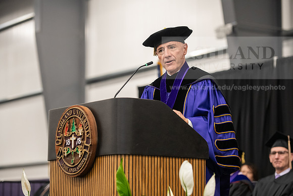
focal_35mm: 105
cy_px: 98
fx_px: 855
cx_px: 146
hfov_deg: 19.5
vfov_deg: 13.0
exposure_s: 1/200
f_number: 3.2
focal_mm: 105
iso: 3200
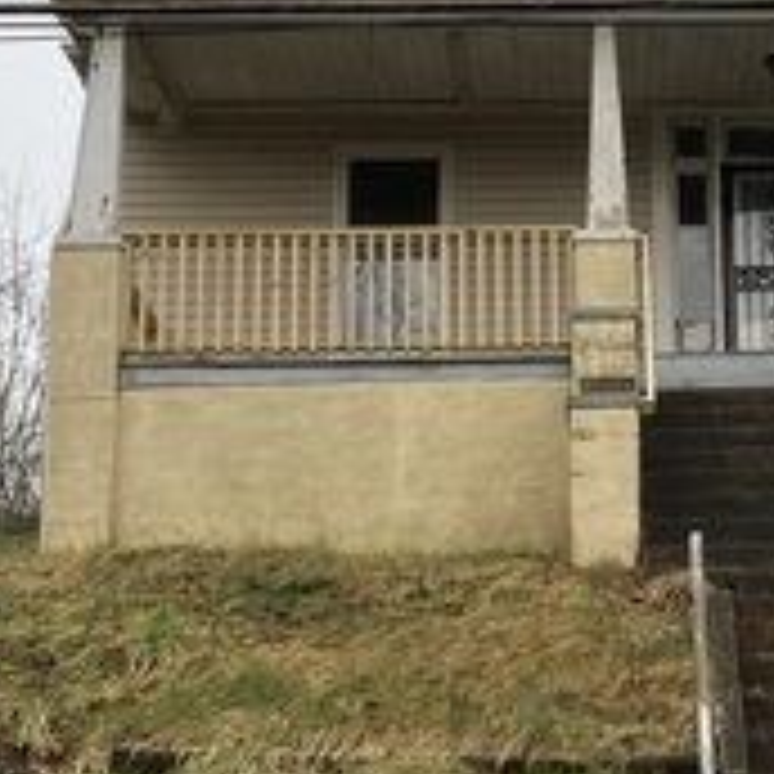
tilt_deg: +18.6
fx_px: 2429
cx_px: 866
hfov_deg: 17.5
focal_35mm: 96
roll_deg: +2.2
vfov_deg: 18.0
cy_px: 198
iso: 20
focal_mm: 3.99
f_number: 1.8
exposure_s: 1/337
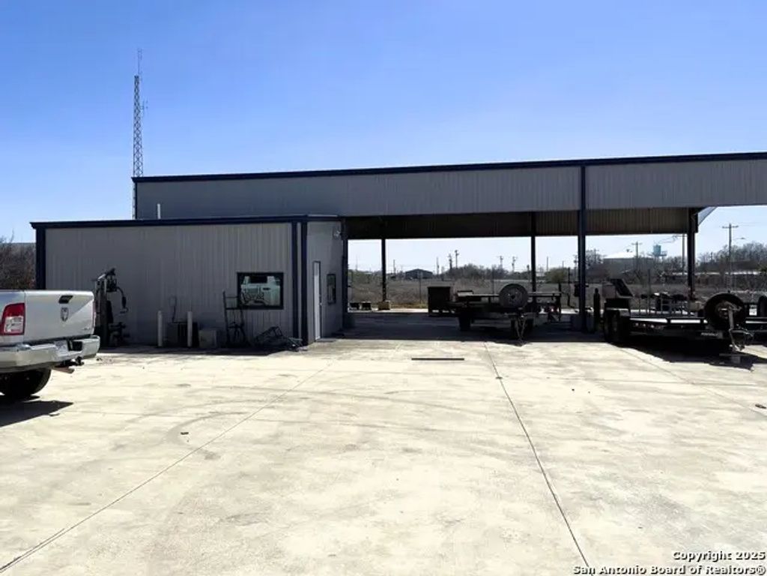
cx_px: 384
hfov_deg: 67.3
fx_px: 576
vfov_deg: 53.1
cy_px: 288
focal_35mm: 26
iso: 32
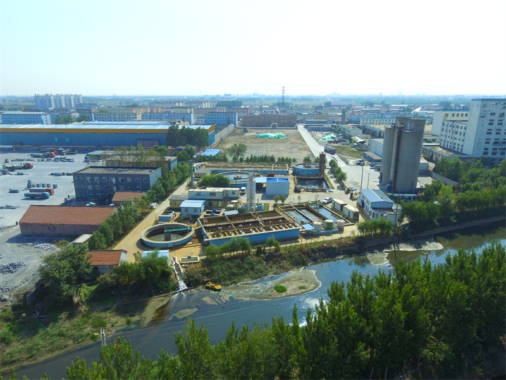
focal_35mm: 20
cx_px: 253
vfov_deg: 66.0
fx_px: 292
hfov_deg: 81.7
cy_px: 190
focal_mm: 3.61
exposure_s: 1/1250
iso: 100
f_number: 2.8
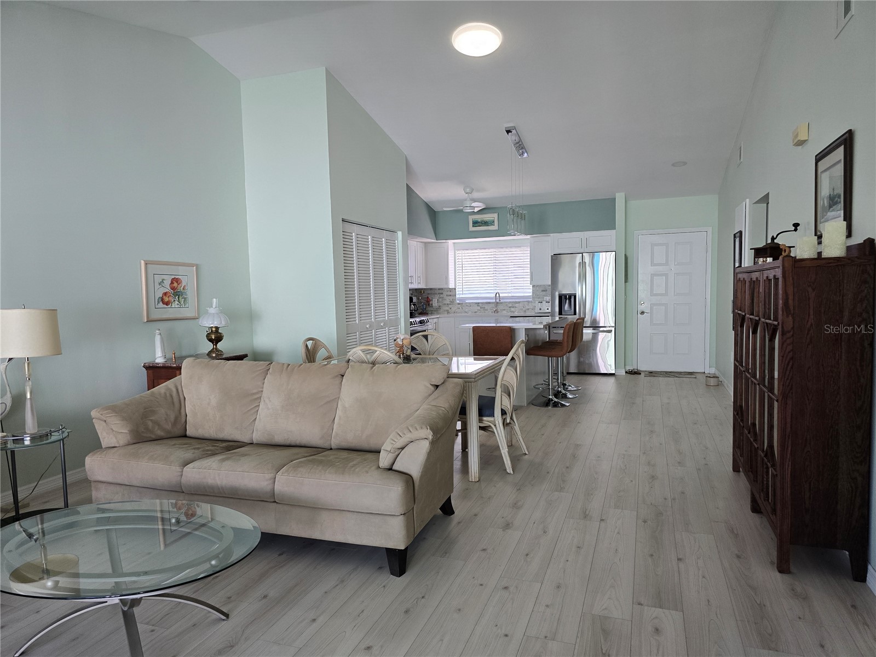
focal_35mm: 23
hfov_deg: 73.9
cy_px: 328
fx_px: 582
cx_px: 438
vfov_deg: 58.9
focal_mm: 6.3
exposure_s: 1/180
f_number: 1.7
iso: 160
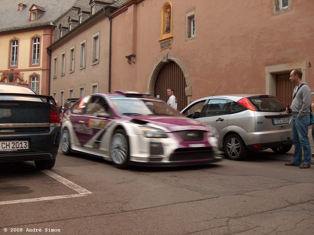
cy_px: 118
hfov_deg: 50.2
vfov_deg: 38.6
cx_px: 157
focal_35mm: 37
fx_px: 335
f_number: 2.8
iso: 200
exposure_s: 1/58.7
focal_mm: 7.6
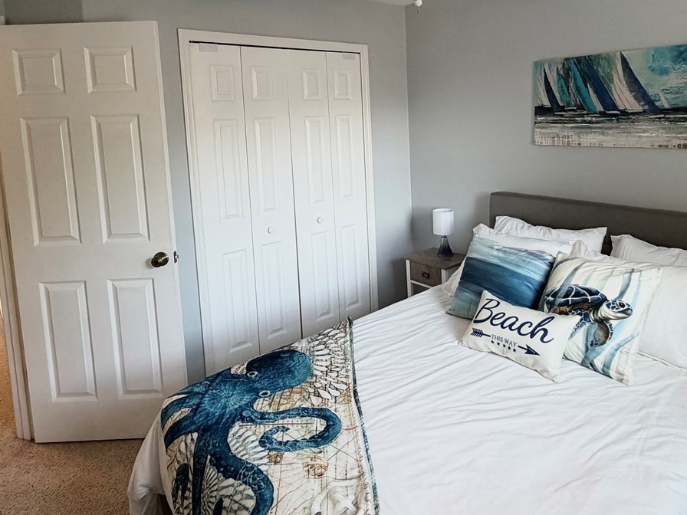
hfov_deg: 68.8
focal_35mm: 25
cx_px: 406
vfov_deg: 53.5
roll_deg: +2.0
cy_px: 162
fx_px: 496
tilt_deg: -5.4
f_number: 2.2
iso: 160
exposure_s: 1/60
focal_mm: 2.22
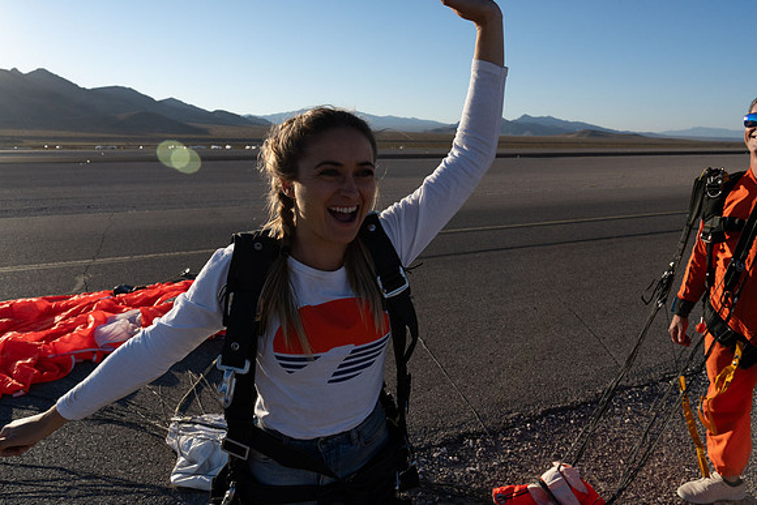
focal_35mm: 24
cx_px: 378
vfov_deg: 53.2
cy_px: 252
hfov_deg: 73.7
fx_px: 505
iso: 800
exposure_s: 1/2000
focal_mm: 24
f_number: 9
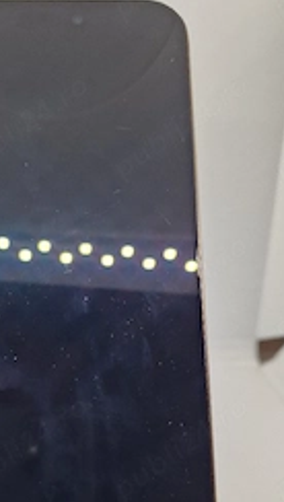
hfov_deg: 28.6
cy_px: 313
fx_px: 547
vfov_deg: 48.9
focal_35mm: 41
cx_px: 62
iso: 100
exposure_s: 1/182
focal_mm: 6.4
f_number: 1.8
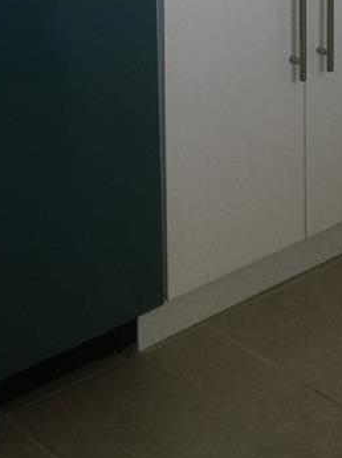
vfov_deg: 17.4
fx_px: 1333
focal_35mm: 101
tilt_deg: -7.9
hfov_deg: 14.5
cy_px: -236
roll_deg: +0.8
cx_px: 74
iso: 32
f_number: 2.2
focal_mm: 4.15
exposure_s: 1/40
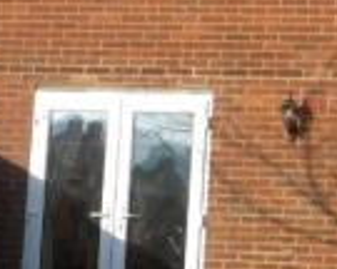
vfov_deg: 13.1
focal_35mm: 118
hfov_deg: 15.4
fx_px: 1177
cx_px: 451
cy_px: 106
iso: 100
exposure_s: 1/640
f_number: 3.3
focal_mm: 4.7
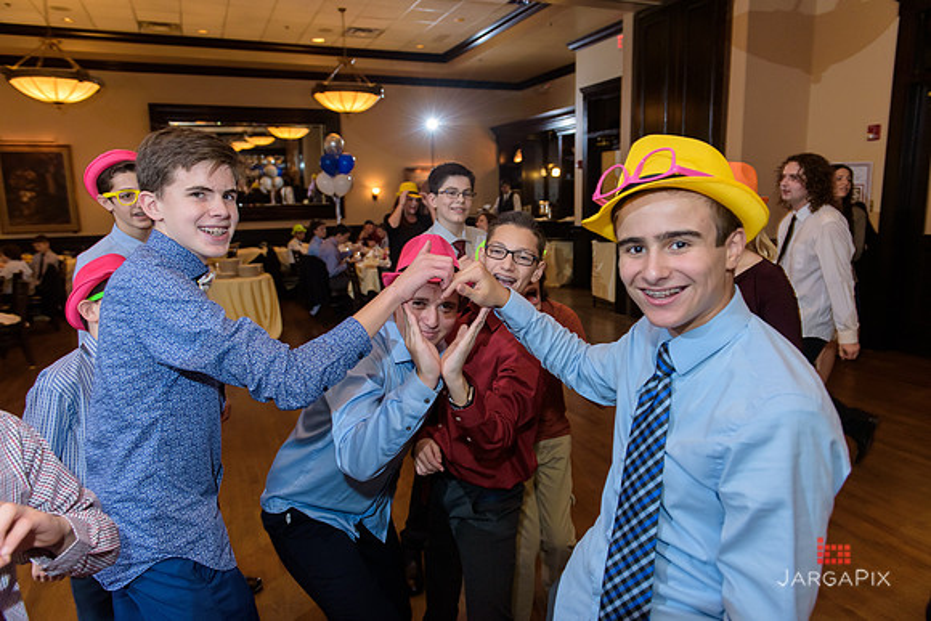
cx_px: 466
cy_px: 310
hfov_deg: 73.7
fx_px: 621
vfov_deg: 53.2
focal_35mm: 24
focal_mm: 24
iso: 1600
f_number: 3.2
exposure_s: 1/125
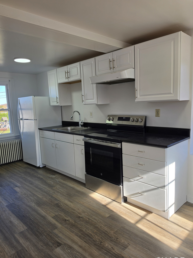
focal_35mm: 24
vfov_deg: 71.6
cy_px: 131
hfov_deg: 56.8
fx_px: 178
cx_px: 96
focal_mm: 6.5
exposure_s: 1/149
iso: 10
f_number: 1.4
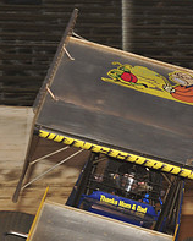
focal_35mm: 373
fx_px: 2659
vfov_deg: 5.2
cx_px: 96
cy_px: 204
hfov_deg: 4.2
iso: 640
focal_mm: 135
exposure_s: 1/320
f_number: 6.3
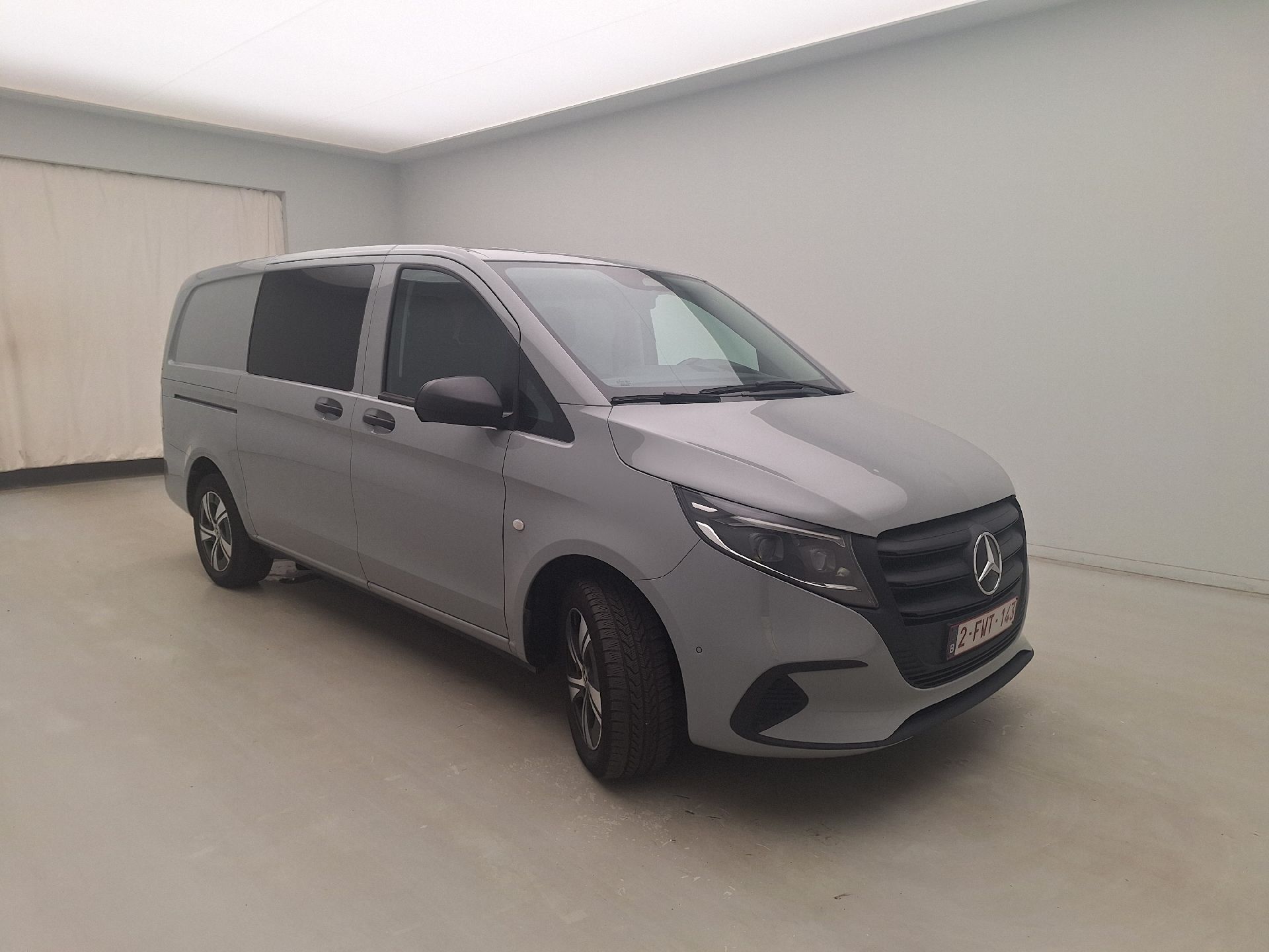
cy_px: 476
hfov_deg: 73.9
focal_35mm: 23
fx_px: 843
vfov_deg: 58.9
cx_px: 634
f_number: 1.8
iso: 40
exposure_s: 1/199
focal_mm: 5.54
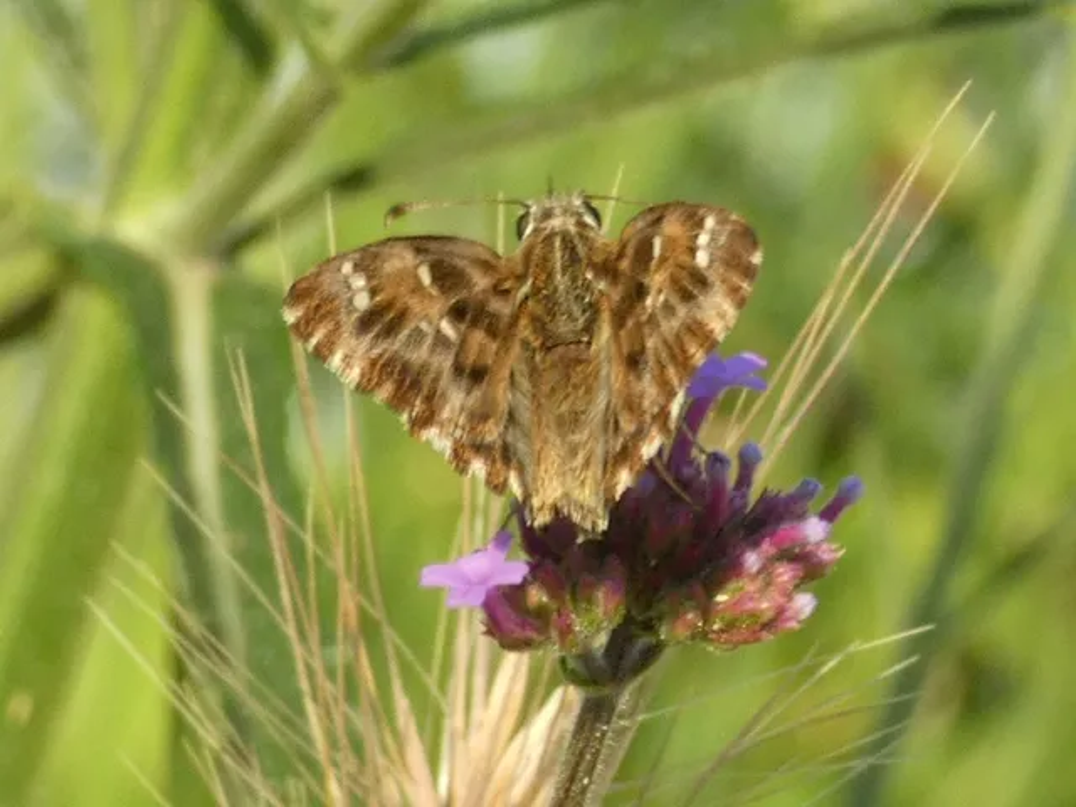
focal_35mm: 150
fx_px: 4663
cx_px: 538
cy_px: 404
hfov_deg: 13.2
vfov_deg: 9.9
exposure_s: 1/80
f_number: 5.4
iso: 100
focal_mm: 26.9
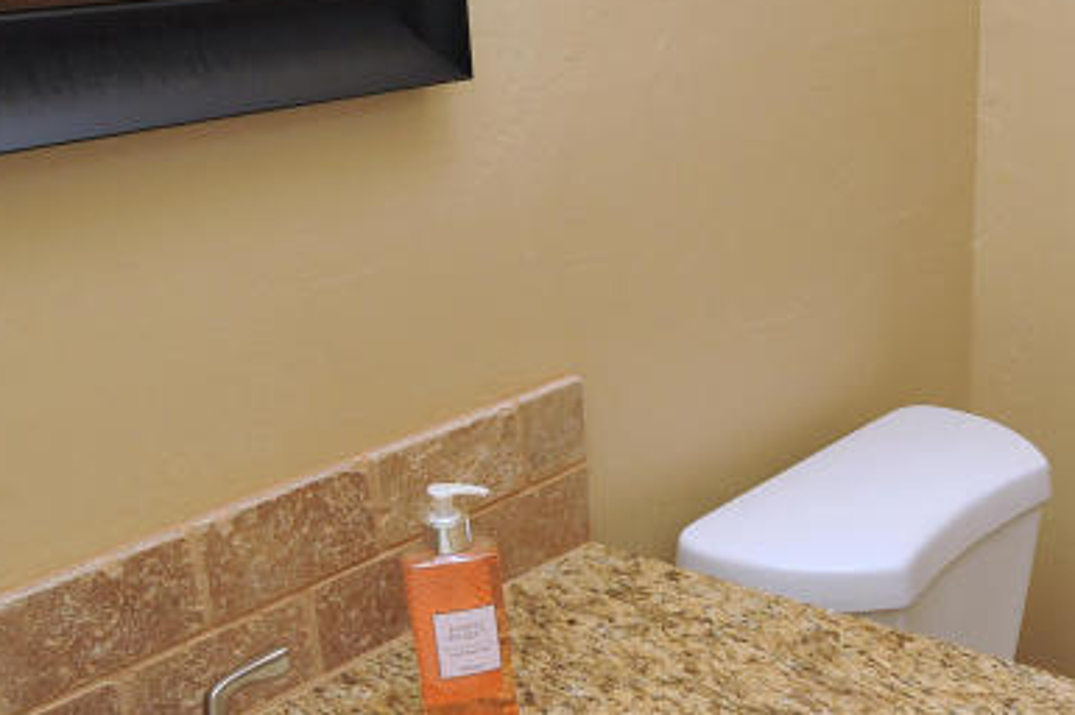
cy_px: 609
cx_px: 1036
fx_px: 1611
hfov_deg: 34.1
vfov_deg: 24.5
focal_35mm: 54
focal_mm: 18
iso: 800
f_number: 7.1
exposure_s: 1/125
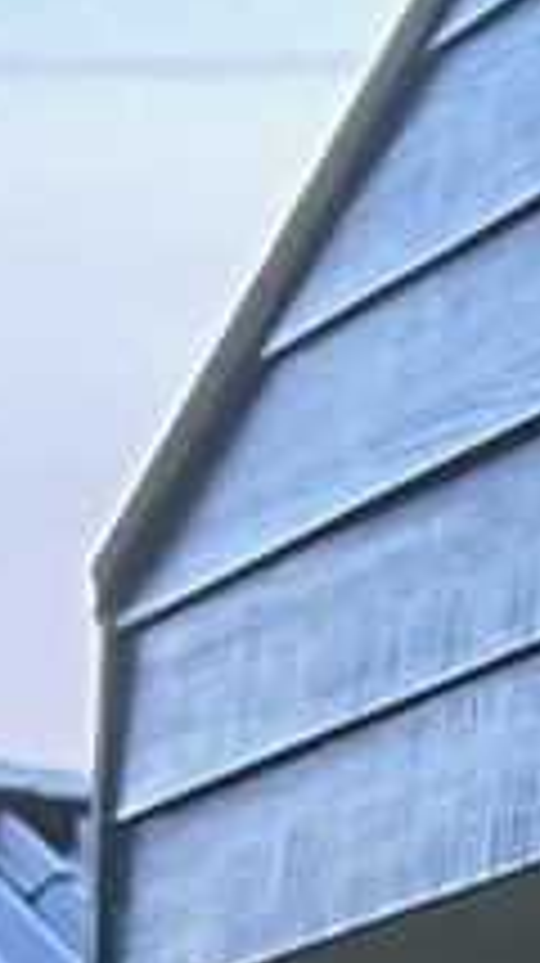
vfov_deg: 8.0
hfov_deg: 3.9
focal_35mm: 267
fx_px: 6813
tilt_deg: +4.7
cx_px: 3069
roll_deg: +0.3
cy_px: 1220
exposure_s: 1/50
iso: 100
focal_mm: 5.7
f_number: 1.5
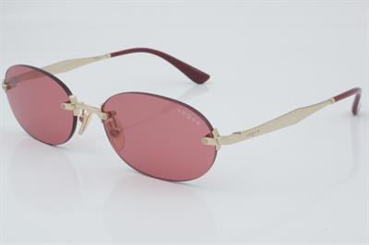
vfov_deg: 18.2
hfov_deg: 27.0
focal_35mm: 75
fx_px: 768
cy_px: 122
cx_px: 184
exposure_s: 1/3
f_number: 32
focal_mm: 50
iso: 100
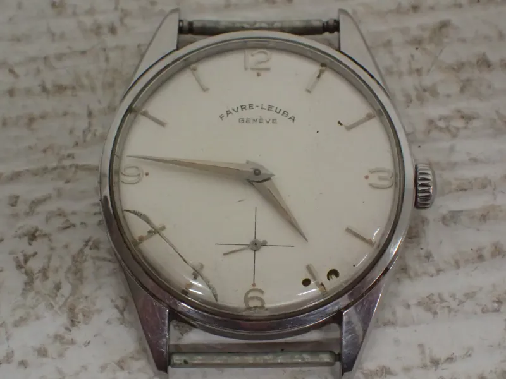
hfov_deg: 19.6
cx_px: 253
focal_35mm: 100
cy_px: 190
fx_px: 1462
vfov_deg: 14.8
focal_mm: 18
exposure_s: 1/100
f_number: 4.9
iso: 1250
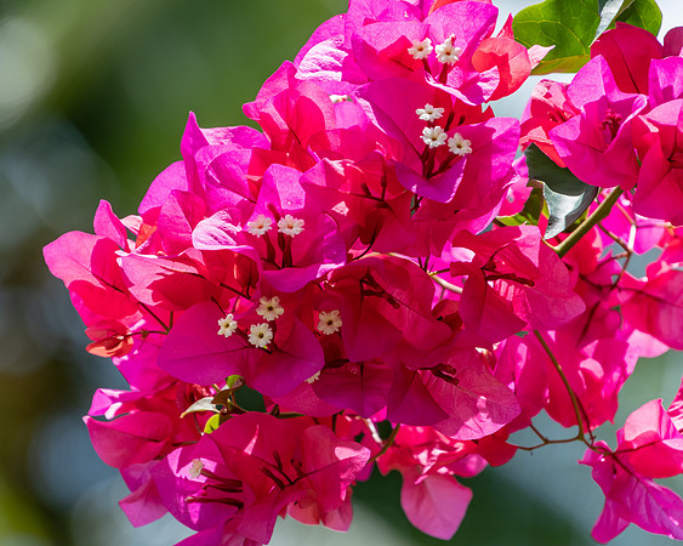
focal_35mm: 676
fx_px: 13654
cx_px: 273
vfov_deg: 2.3
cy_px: 273
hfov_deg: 2.9
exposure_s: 1/640
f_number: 8
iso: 200
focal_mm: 400
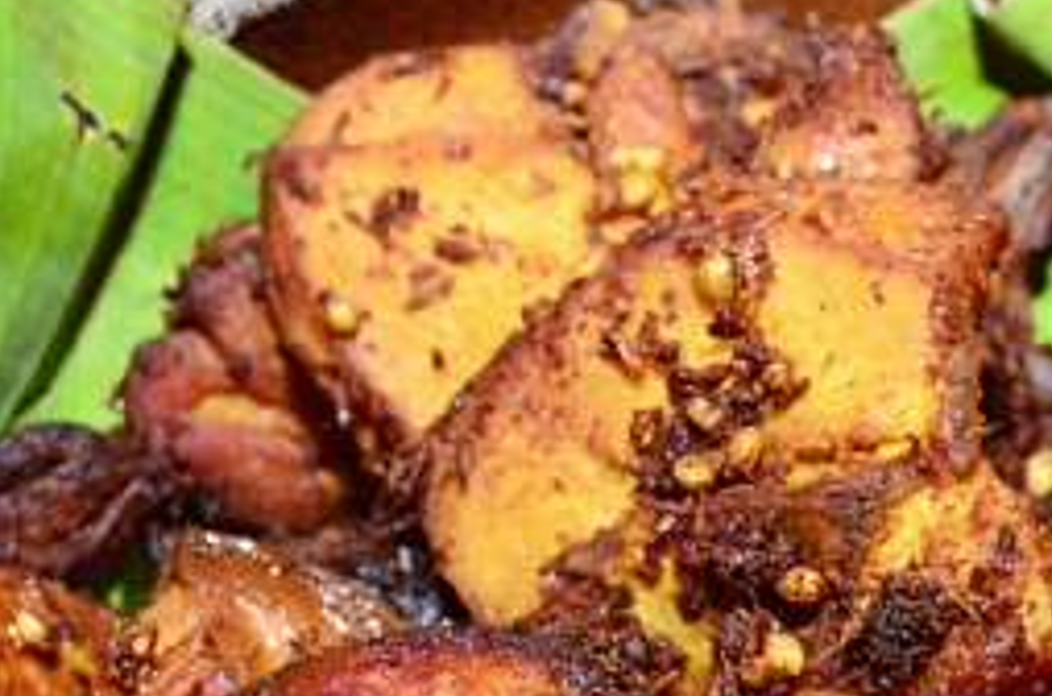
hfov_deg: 15.9
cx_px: 882
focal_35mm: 128
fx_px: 3745
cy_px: 710
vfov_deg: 10.5
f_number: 5.6
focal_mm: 29
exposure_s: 1/40
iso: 400
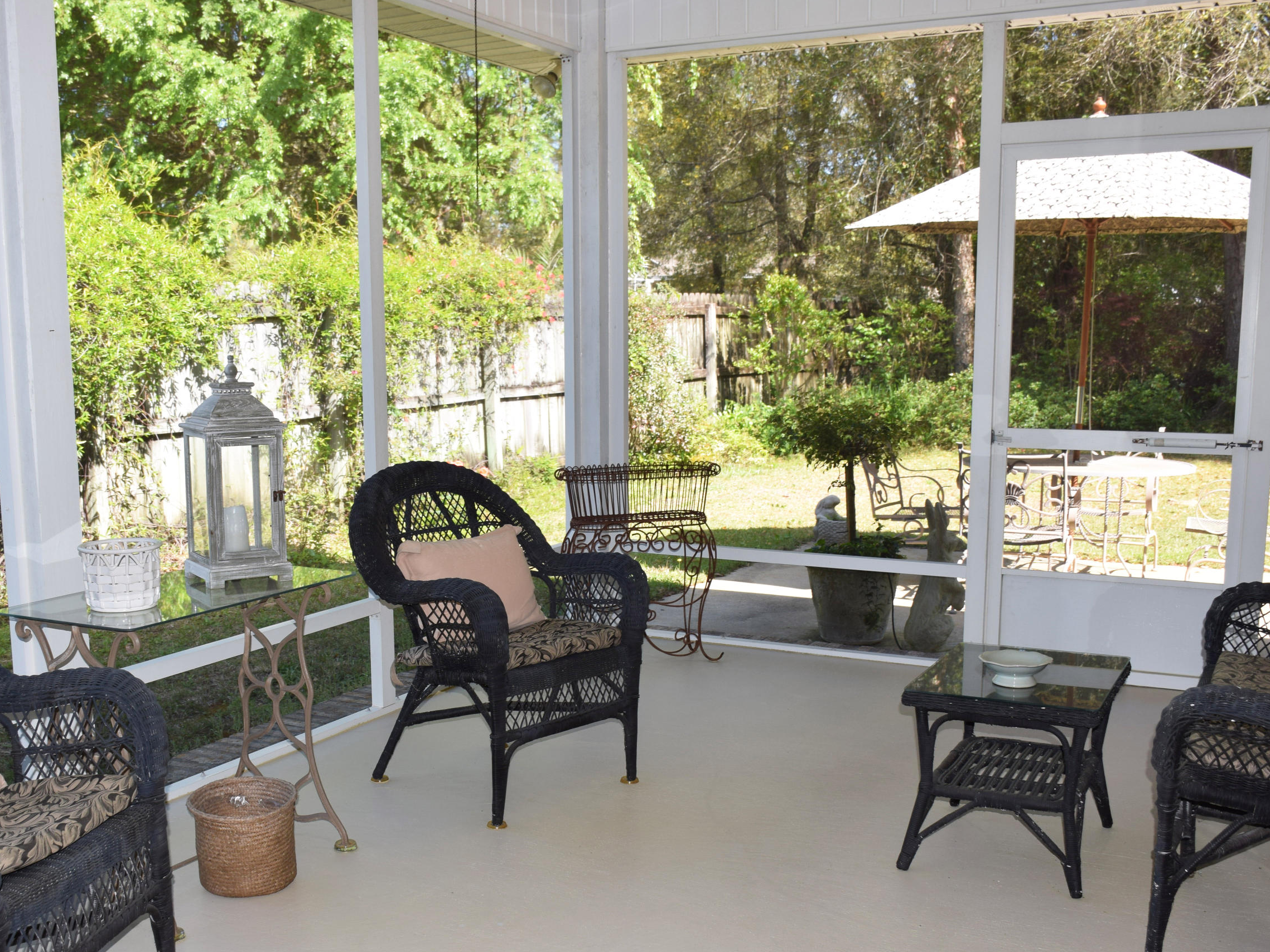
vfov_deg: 37.6
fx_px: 1394
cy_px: 555
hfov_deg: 48.7
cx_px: 522
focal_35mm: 38
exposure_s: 1/125
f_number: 5.6
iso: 160
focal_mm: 20
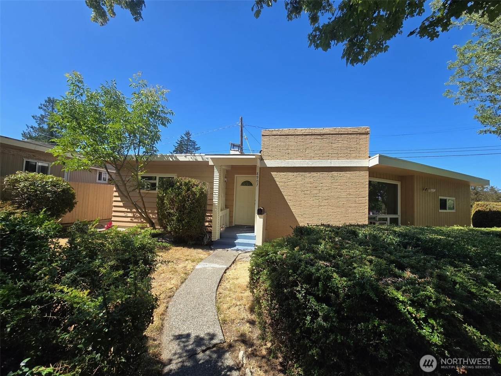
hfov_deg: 106.2
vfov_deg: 89.9
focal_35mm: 13
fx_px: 188
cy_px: 188
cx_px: 250
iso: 80
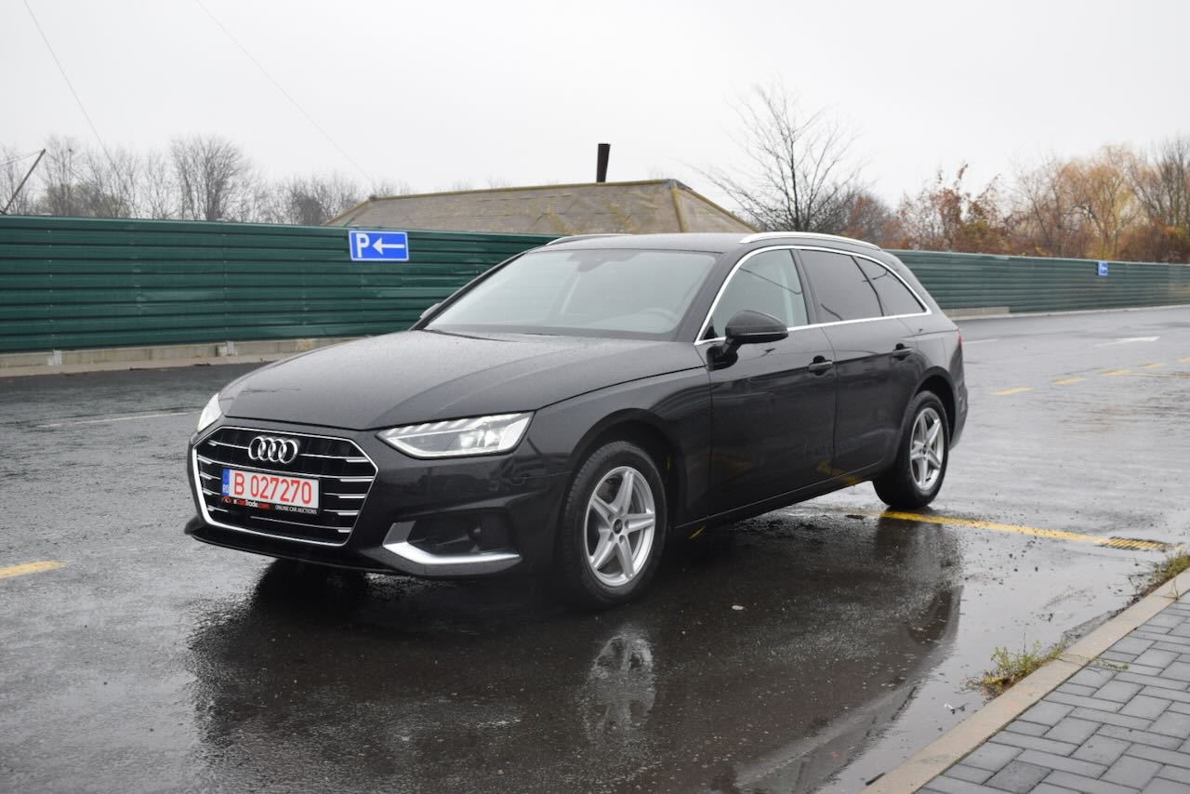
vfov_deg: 33.0
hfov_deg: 47.9
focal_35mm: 40
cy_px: 397
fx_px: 1339
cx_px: 595
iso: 400
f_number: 7.1
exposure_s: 1/200
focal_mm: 27
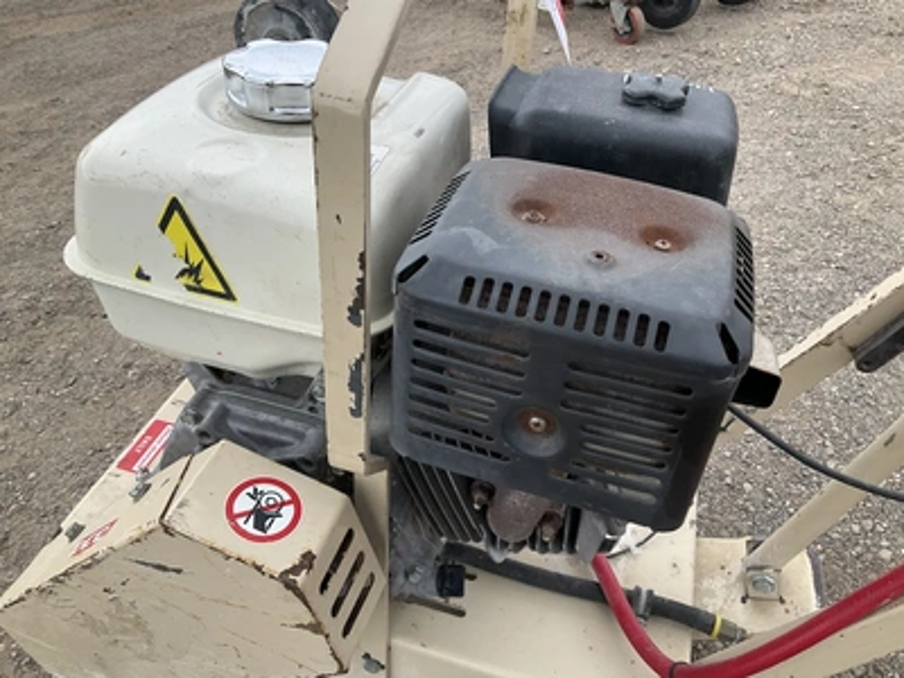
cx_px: 452
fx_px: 757
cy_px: 339
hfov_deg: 61.7
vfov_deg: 48.2
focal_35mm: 29
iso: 25
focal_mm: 3
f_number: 1.8
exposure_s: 1/674
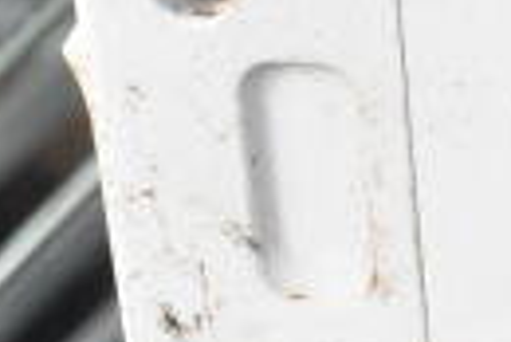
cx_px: 979
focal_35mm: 218
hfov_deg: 8.9
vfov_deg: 6.3
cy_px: 289
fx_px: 3103
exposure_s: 1/500
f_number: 11
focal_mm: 31
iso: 1600
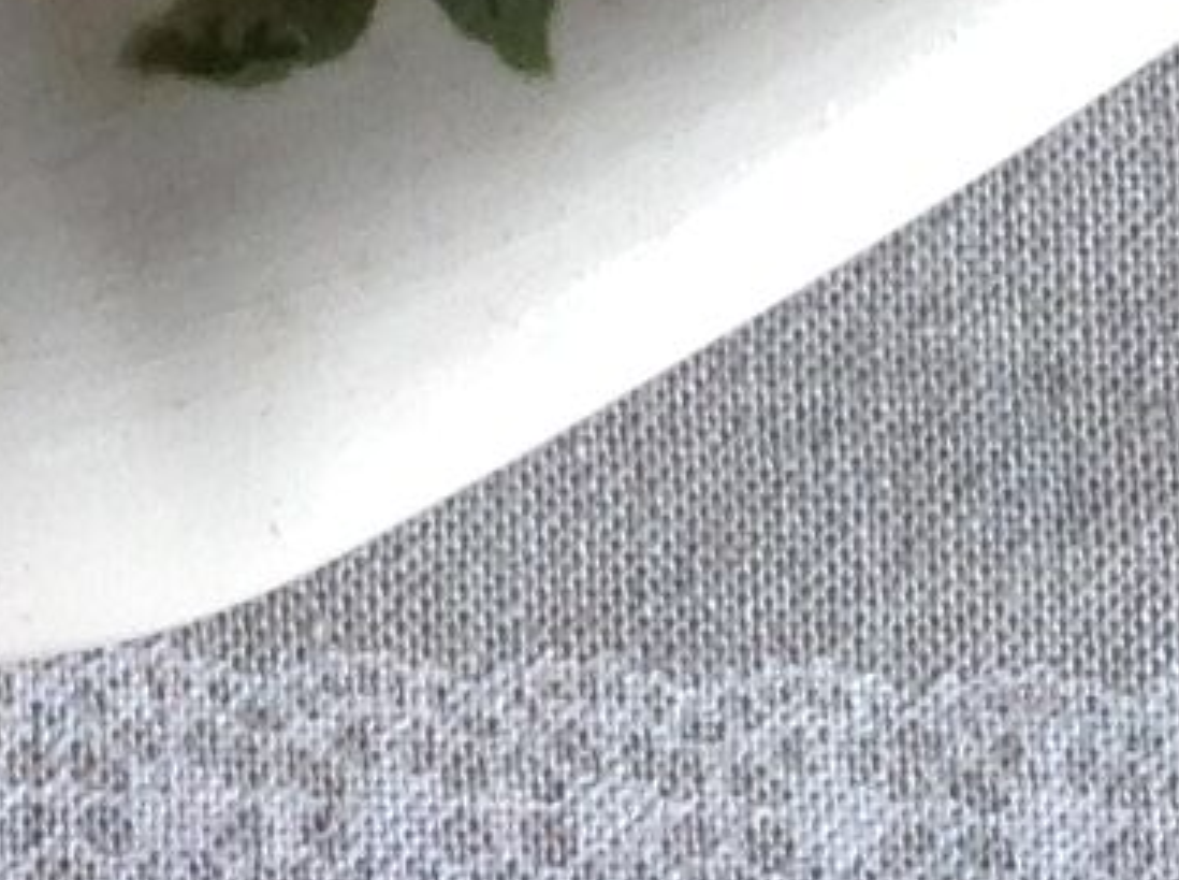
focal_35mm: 248
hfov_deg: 7.8
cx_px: -899
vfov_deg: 5.4
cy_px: -2189
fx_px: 8430
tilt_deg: -78.9
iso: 50
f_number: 2.4
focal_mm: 4.28
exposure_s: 1/129
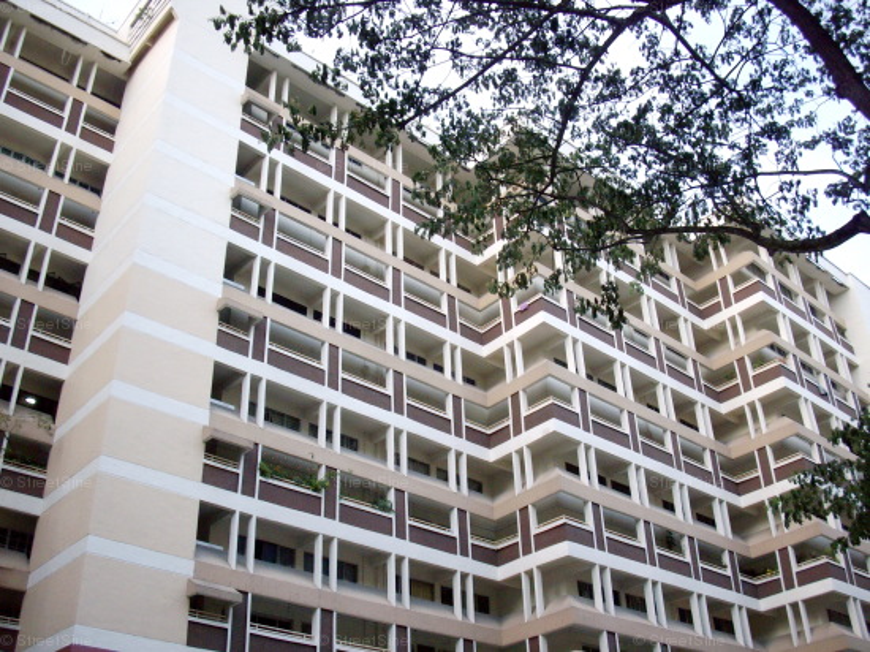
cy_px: 326
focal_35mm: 37
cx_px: 435
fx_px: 930
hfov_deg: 50.2
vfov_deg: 38.6
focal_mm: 6.2
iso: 160
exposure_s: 1/80
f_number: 2.8
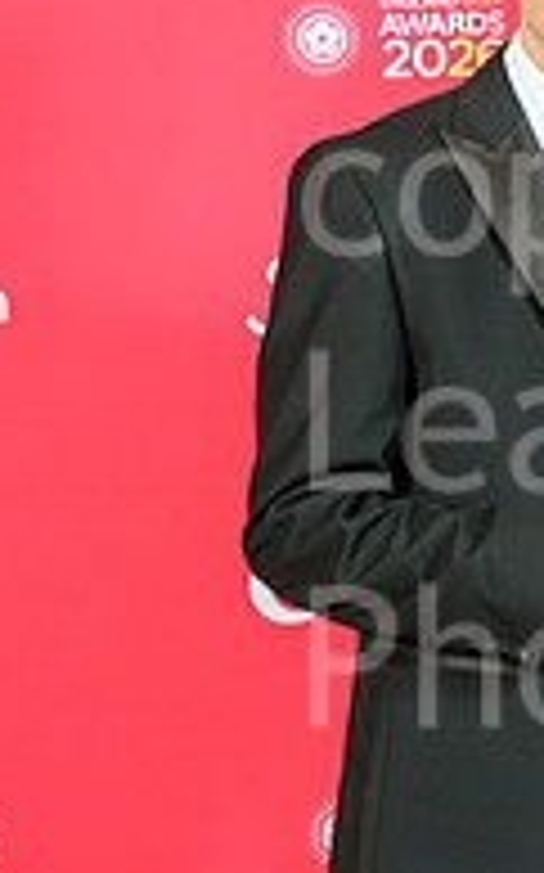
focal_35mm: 131
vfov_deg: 15.9
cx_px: 953
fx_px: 3112
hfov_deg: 9.5
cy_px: 342
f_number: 5.6
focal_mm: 40
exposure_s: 1/160
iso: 250
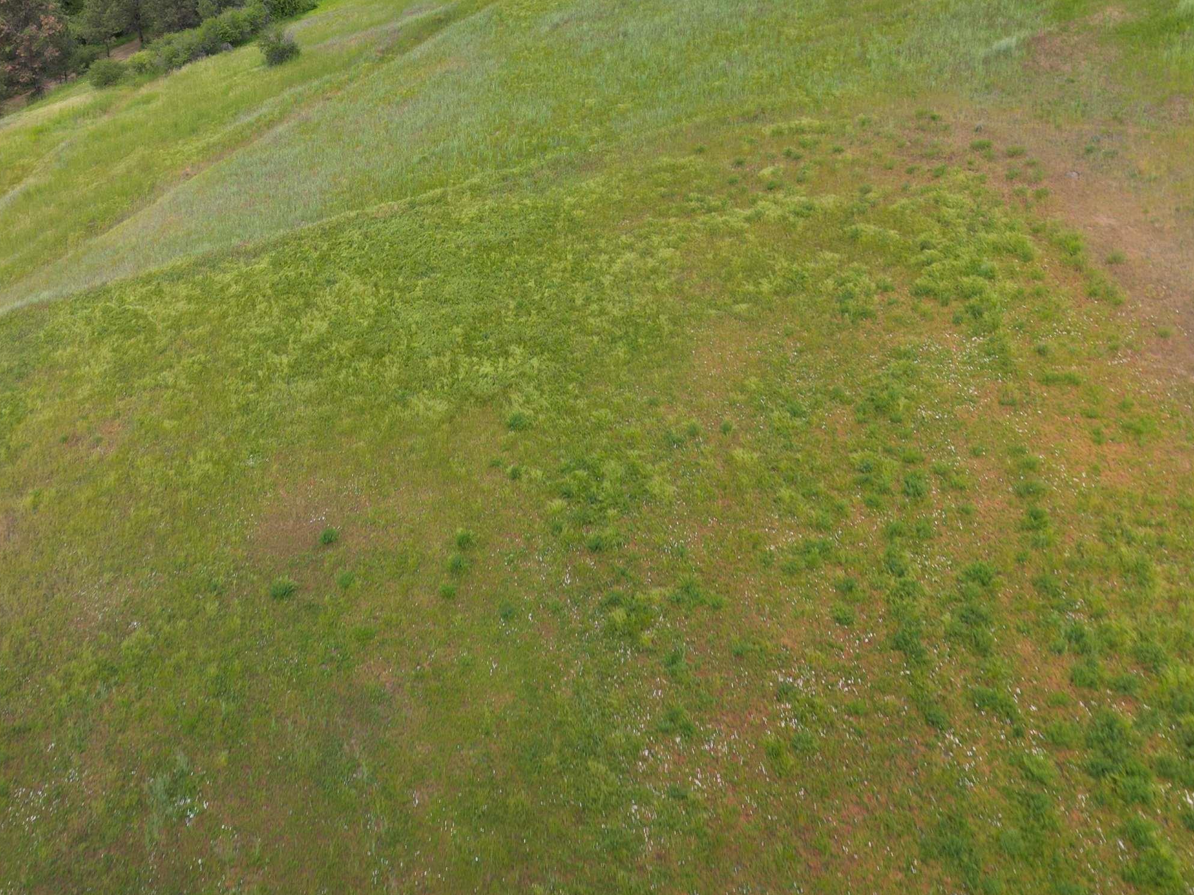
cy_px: 306
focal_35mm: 37
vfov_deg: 38.3
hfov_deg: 49.1
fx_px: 1276
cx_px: 374
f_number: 1.7
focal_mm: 6.72
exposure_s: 1/100
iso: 100
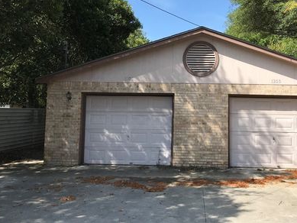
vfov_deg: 39.4
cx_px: 183
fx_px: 309
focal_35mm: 36
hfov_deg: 50.9
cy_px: 81
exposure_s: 1/1597
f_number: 1.8
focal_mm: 3.99
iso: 20
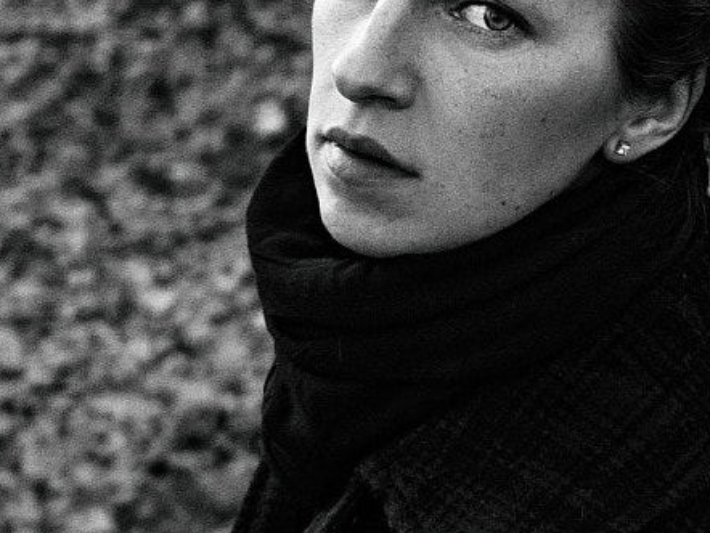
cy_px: 307
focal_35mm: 123
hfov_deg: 15.9
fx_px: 2524
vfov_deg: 12.1
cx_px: 598
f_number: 1.8
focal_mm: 17
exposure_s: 1/200
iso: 400
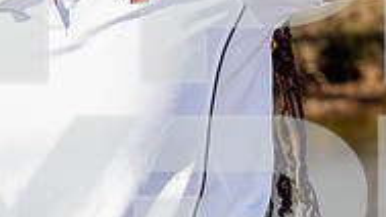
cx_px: 100
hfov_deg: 9.6
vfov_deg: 5.4
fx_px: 2301
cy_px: -24
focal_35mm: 225
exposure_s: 1/250
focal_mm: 70
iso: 100
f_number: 5.6
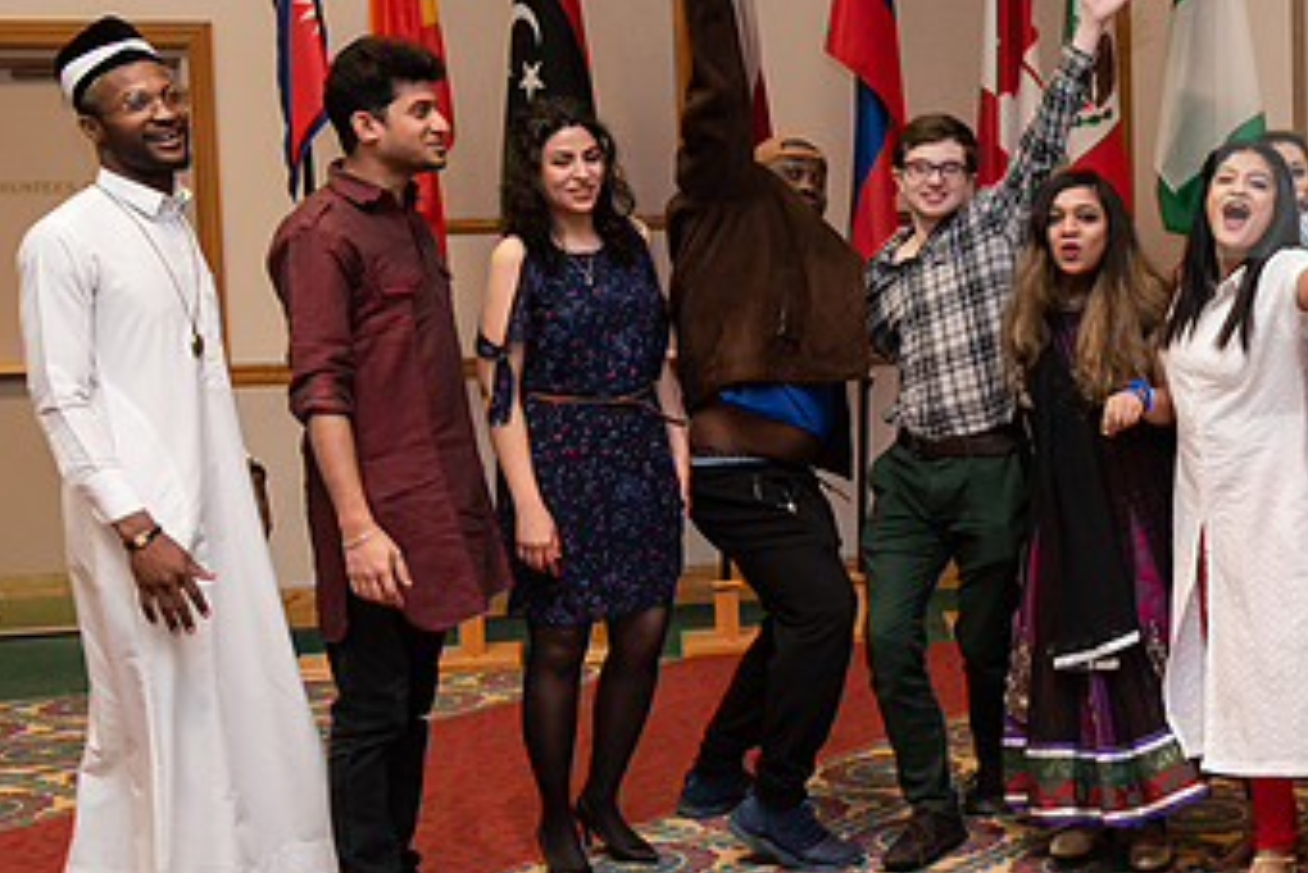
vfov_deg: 23.4
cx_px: 1100
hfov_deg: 33.2
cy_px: 402
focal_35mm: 58
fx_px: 2108
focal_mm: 34
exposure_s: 1/200
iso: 2500
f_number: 6.3
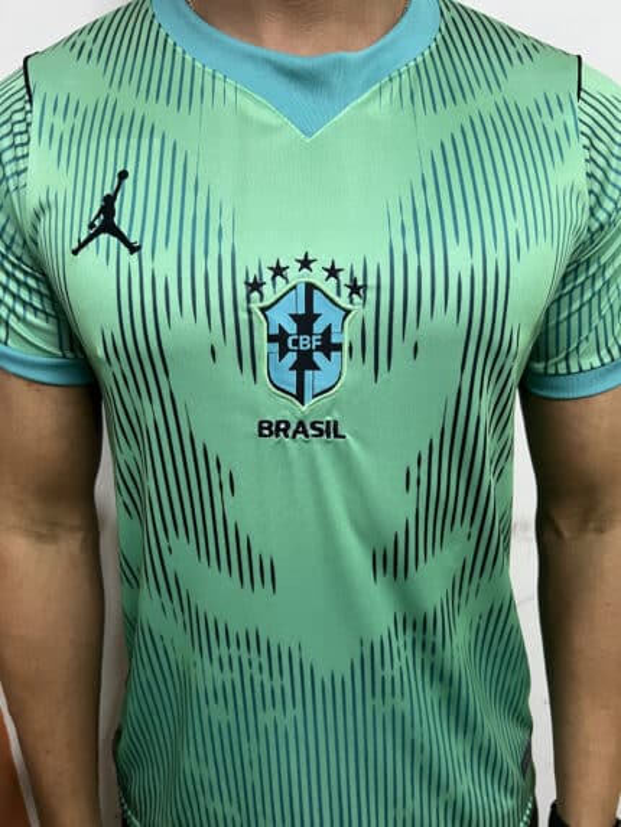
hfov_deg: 53.1
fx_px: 622
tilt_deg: -19.9
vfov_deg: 67.3
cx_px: 310
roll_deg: +2.3
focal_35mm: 26
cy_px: 414
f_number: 1.5
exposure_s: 1/60
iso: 400
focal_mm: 5.7
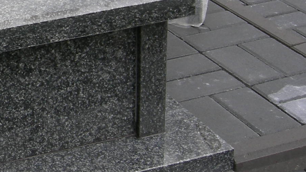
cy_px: -42
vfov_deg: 10.5
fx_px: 917
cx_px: -100
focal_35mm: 113
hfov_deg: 17.7
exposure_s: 1/144
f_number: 4.3
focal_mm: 7.5
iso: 64
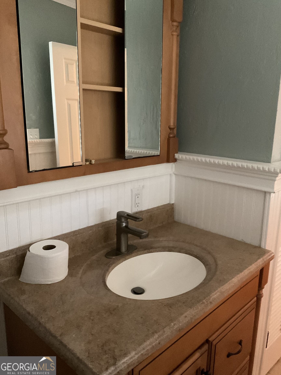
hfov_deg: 48.2
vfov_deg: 61.7
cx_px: 140
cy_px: 188
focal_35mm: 29
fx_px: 314
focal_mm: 3
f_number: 1.8
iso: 500
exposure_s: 1/24
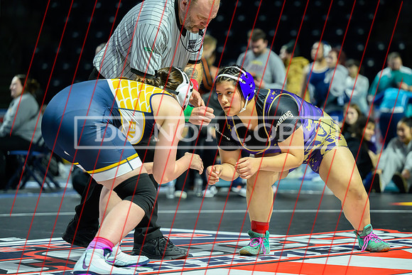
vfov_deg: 10.1
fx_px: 1554
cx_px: 233
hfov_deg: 15.1
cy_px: 156
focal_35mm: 136
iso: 3200
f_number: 2.8
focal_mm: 120
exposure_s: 1/640
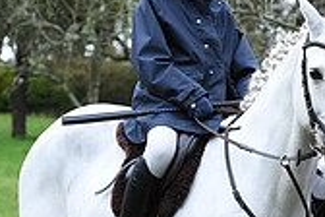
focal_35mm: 242
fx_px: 2185
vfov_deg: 5.7
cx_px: 551
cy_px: 240
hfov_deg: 8.2
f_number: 3.5
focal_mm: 70
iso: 3200
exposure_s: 1/1250
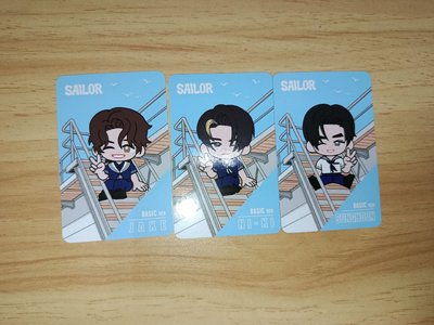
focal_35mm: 24
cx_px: 217
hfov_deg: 71.6
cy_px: 162
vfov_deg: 56.8
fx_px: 301
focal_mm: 5.24
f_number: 1.7
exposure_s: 1/120
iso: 882
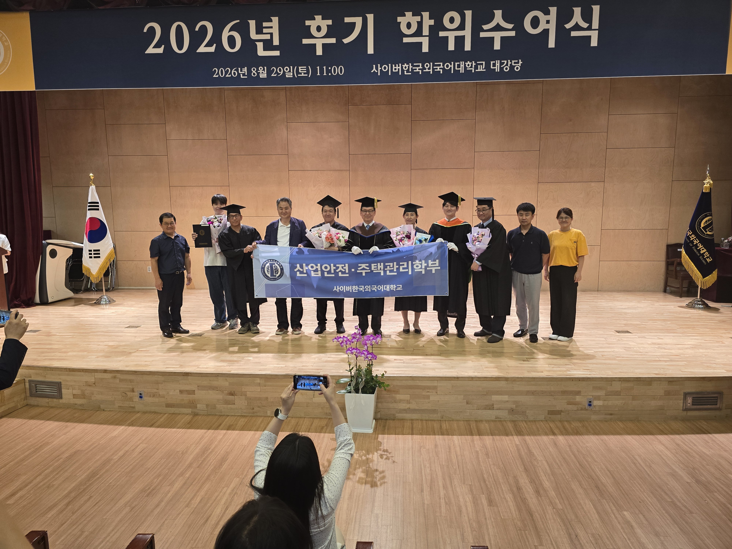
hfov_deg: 73.9
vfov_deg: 58.9
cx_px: 366
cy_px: 274
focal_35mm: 23
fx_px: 486
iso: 200
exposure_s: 1/120
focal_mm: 6.3
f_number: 1.7
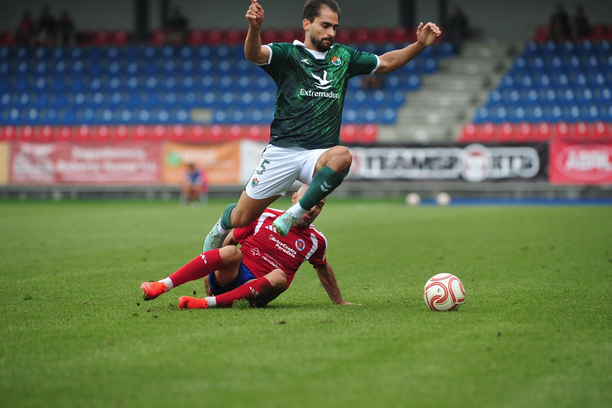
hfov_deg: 6.9
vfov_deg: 4.6
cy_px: 204
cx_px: 306
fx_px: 5097
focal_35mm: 300
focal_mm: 300
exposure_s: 1/1000
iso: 500
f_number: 4.5
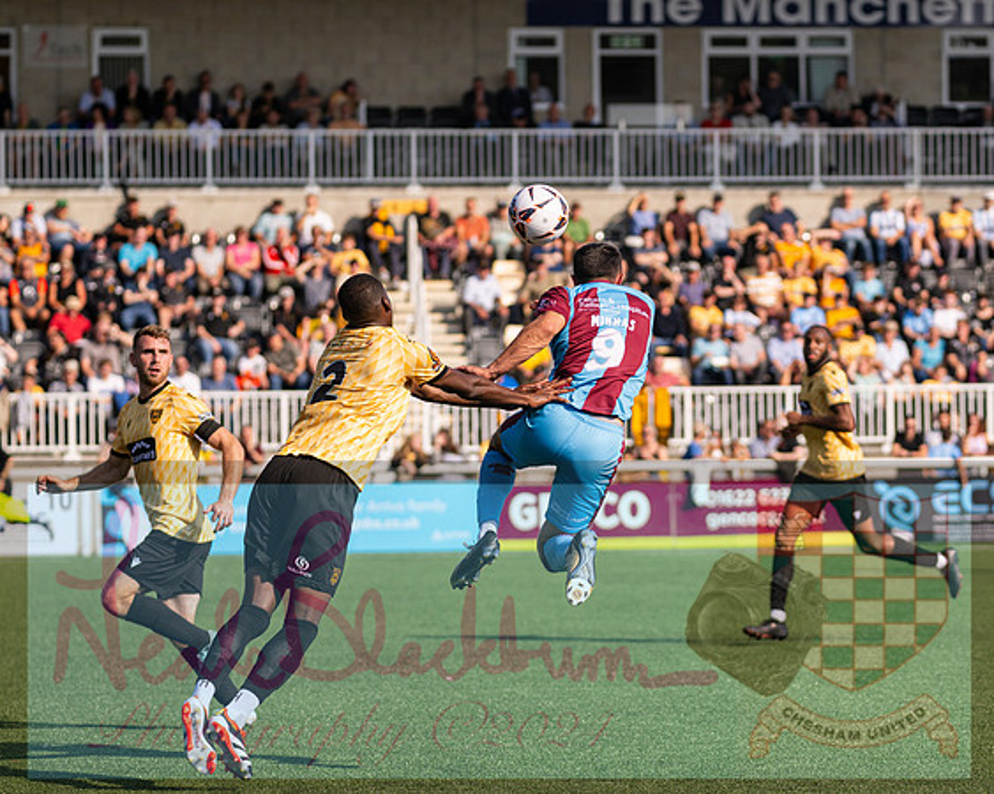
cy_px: 330
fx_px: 5713
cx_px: 655
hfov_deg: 9.9
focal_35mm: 194
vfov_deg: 8.0
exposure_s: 1/3200
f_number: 2.8
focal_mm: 135
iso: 200
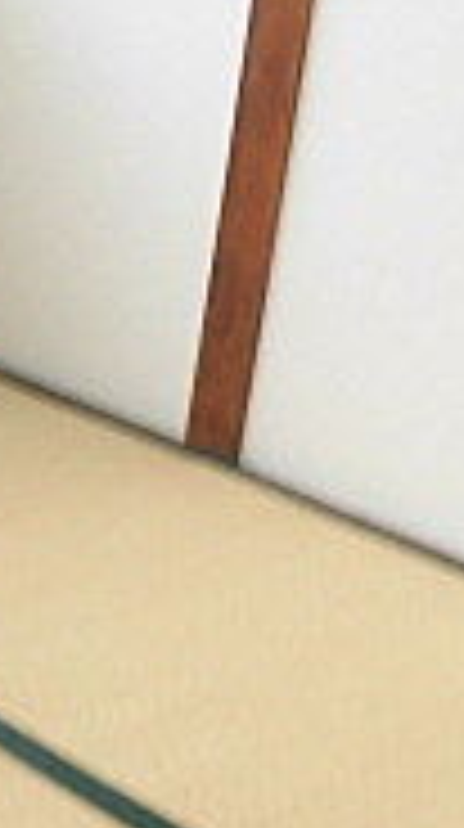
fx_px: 1998
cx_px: -572
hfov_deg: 11.4
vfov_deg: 23.3
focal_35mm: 91
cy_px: 590
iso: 100
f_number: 3.1
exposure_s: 1/50
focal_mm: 4.3
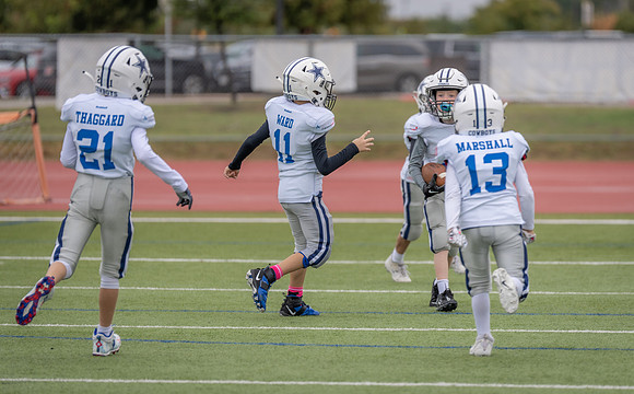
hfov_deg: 7.4
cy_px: 200
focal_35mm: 285
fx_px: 4922
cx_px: 391
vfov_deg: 4.6
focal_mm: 200
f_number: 2.8
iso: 200
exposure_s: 1/1250
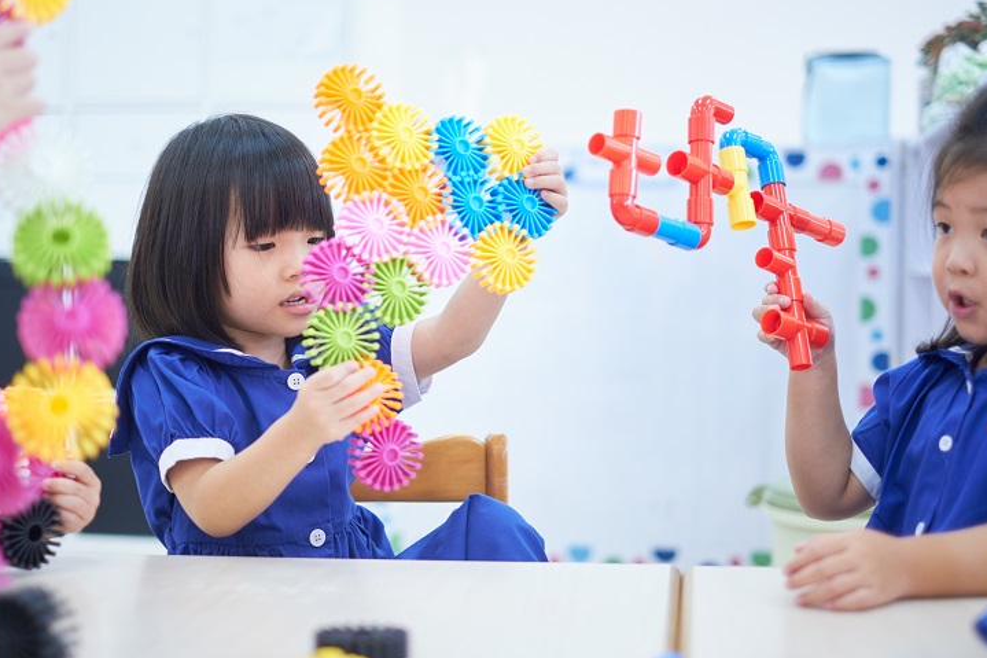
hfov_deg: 33.9
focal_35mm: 59
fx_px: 1617
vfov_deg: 23.0
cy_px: 300
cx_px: 493
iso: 640
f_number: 1.4
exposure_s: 1/160
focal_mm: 35
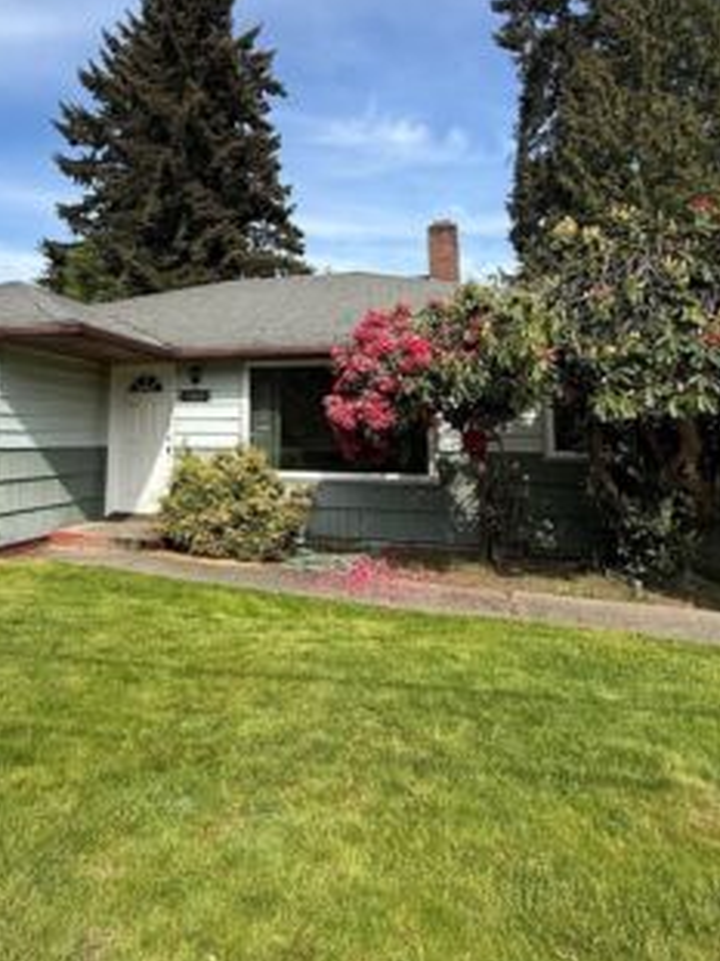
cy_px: 366
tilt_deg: +7.8
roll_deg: -1.0
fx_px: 666
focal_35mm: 24
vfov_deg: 70.6
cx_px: 256
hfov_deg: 55.9
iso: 50
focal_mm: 2.22
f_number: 2.2
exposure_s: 1/1399
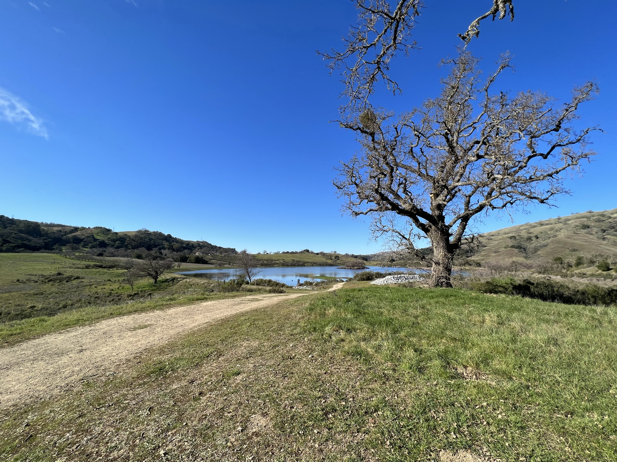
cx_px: 308
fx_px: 232
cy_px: 231
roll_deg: +0.2
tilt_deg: +7.5
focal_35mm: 13
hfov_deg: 106.2
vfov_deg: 89.9
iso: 32
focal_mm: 1.57
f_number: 1.8
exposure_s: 1/1531
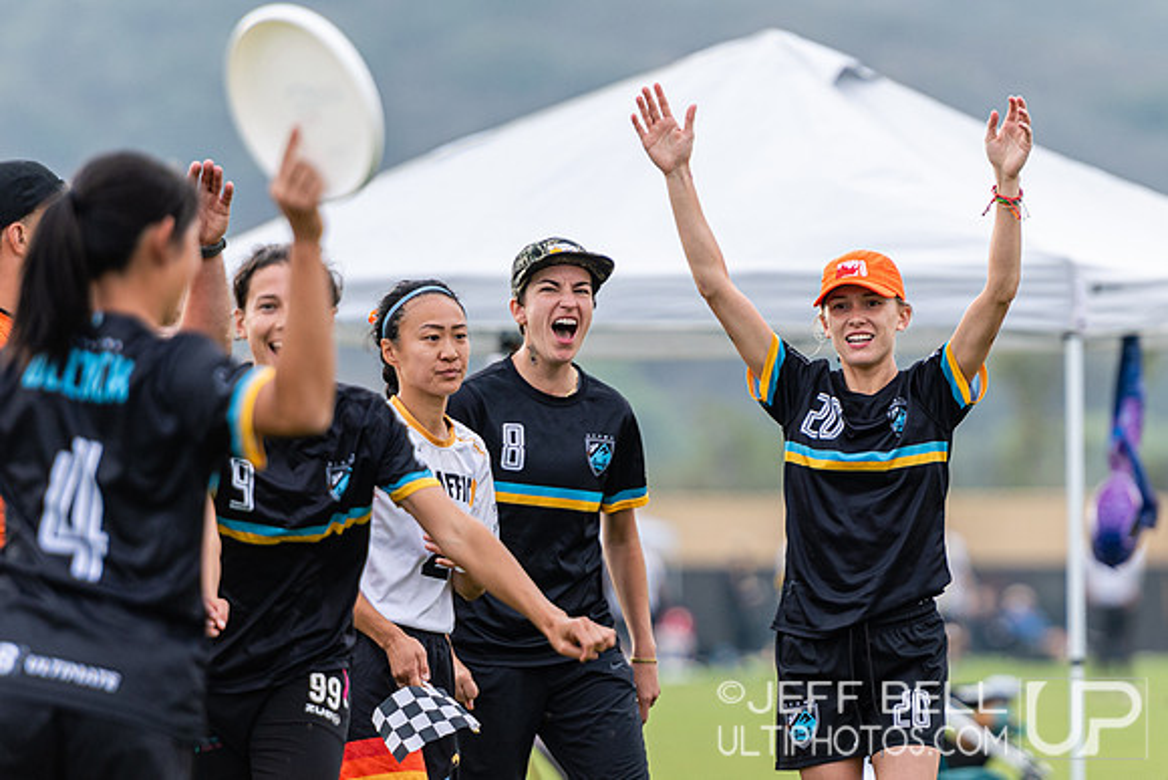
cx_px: 819
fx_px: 13926
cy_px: 480
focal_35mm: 429
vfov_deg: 3.2
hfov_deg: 4.8
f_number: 2.8
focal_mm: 200
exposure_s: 1/1000
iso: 200
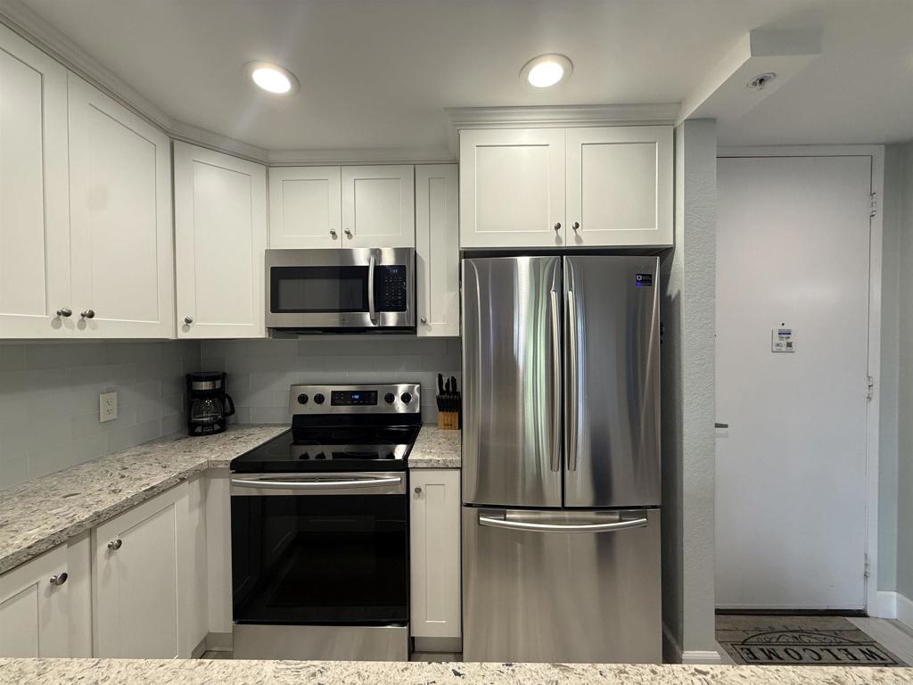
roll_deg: +1.0
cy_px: 342
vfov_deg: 85.7
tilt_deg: -0.5
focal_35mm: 14
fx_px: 369
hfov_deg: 102.1
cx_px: 456
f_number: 2.2
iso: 200
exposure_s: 1/120
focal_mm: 2.22
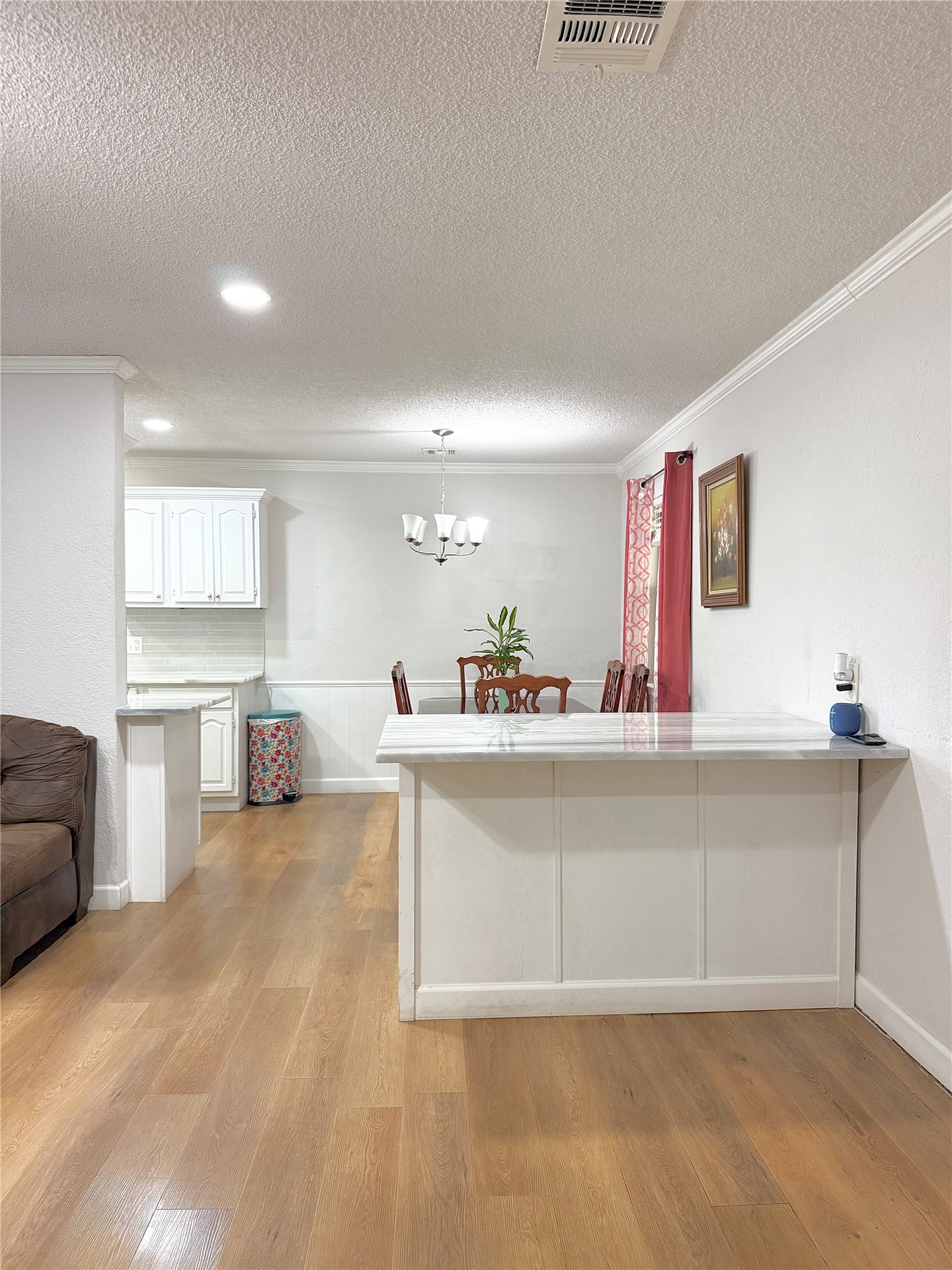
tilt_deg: -1.3
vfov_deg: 71.6
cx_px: 476
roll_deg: -0.8
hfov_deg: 56.8
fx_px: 880
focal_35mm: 24
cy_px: 635
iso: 200
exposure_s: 1/60
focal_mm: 6.76
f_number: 1.78
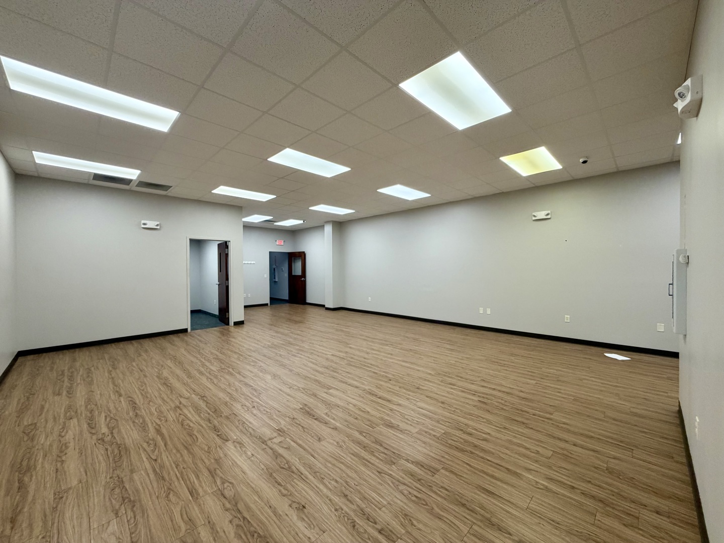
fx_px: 293
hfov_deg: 102.1
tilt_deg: -0.5
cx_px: 362
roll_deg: +0.6
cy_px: 272
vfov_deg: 85.7
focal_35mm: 14
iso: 200
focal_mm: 2.22
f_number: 2.2
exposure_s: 1/120
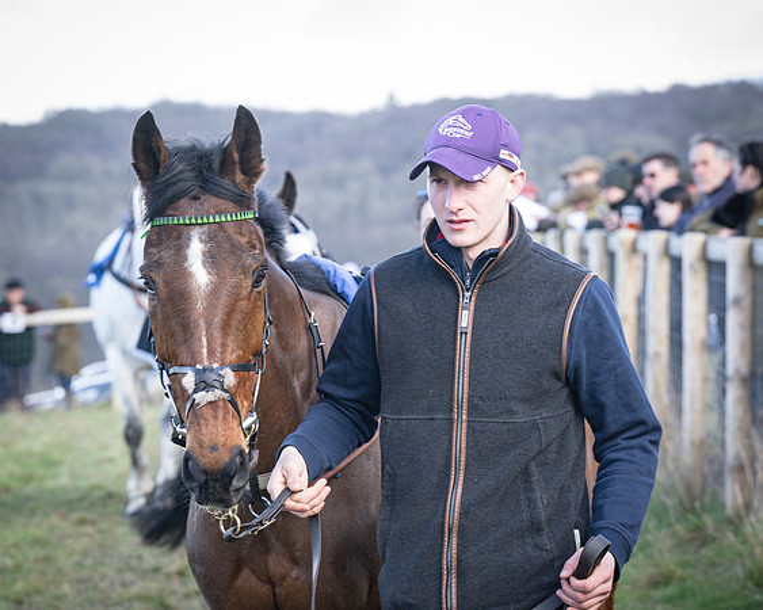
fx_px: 4275
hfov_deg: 10.2
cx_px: 334
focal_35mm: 189
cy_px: 285
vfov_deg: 8.2
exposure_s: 1/320
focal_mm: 104
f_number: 5
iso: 400
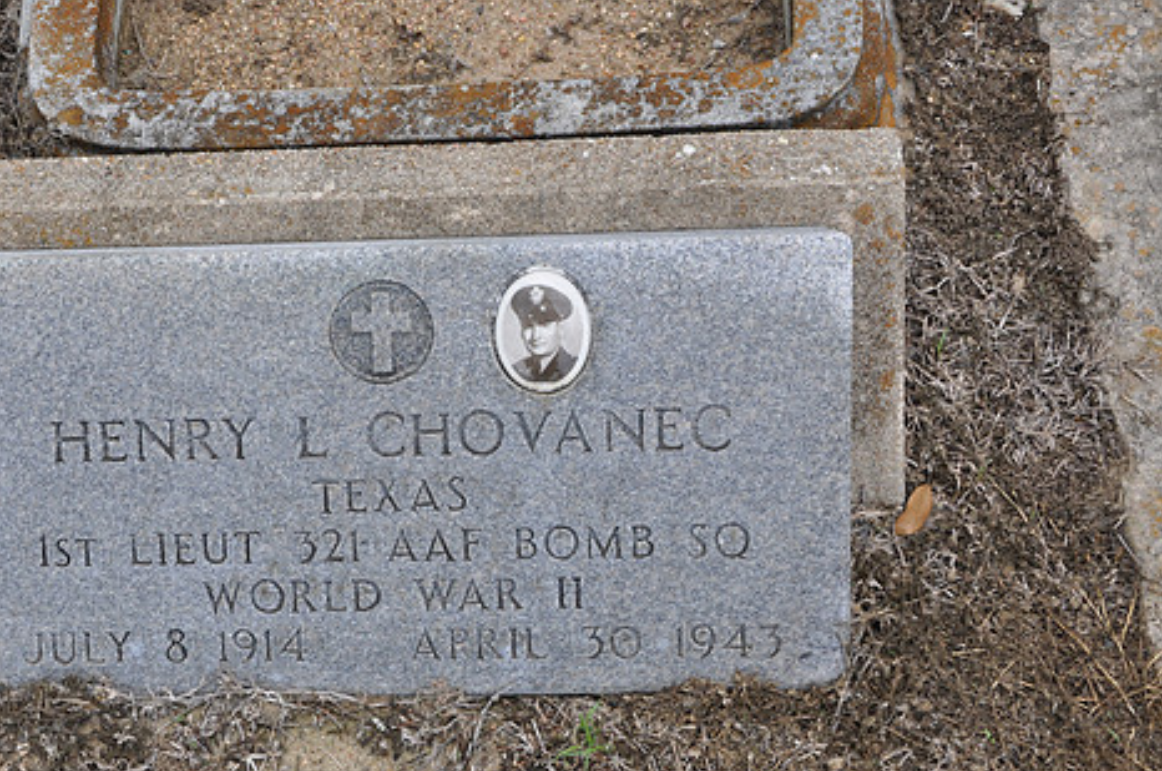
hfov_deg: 35.5
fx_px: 1804
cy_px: 448
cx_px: 441
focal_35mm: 56
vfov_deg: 24.1
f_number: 5.6
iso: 200
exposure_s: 1/125
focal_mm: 30
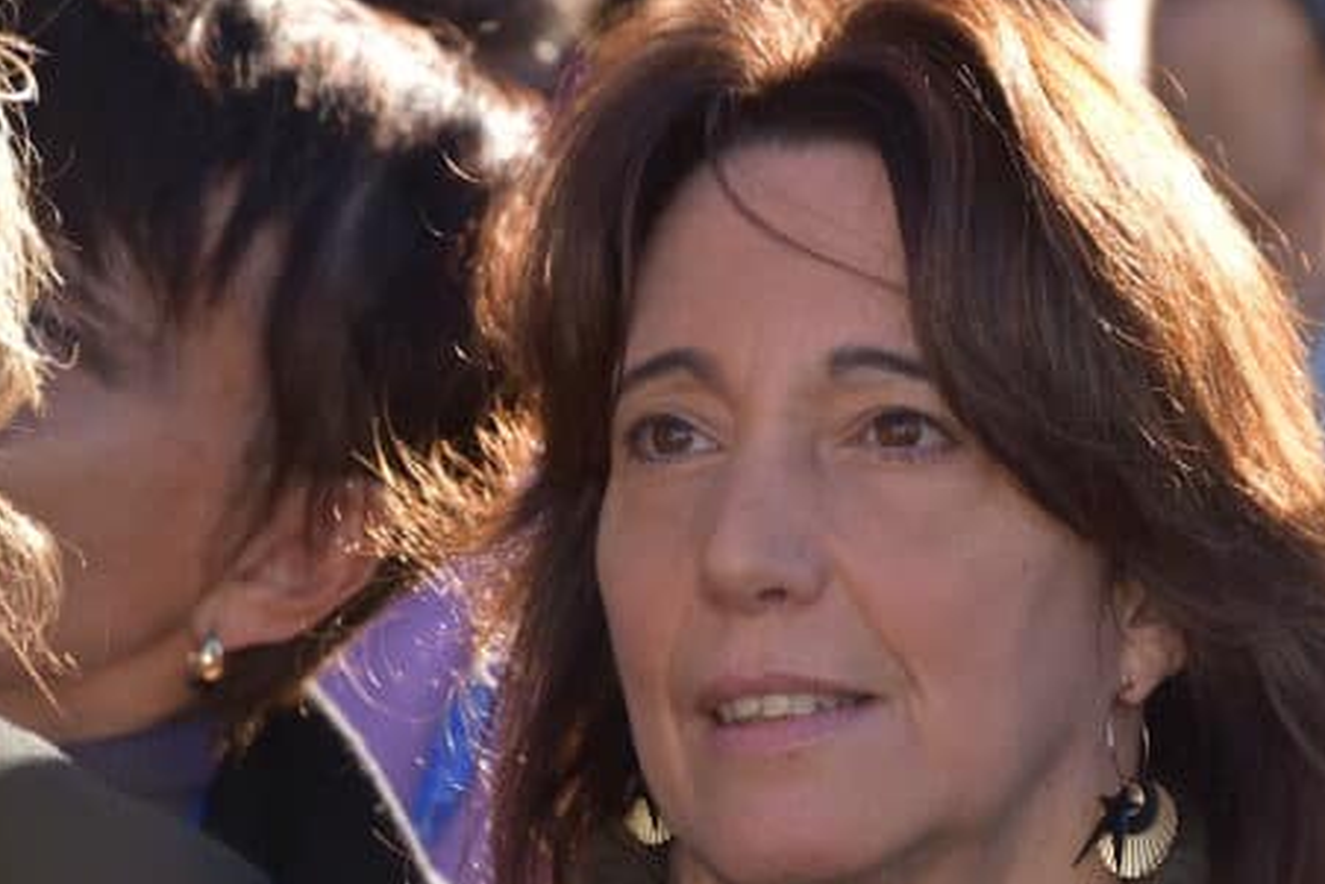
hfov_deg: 6.5
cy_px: 464
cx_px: 870
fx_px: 11744
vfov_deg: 4.3
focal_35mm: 319
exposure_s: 1/200
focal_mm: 160
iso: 100
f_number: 7.1
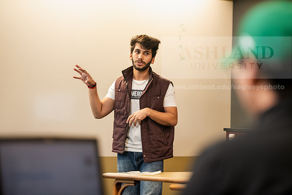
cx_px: 146
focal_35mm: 135
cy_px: 98
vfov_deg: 10.2
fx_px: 1095
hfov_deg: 15.2
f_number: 2.8
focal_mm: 135
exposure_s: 1/200
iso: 2000
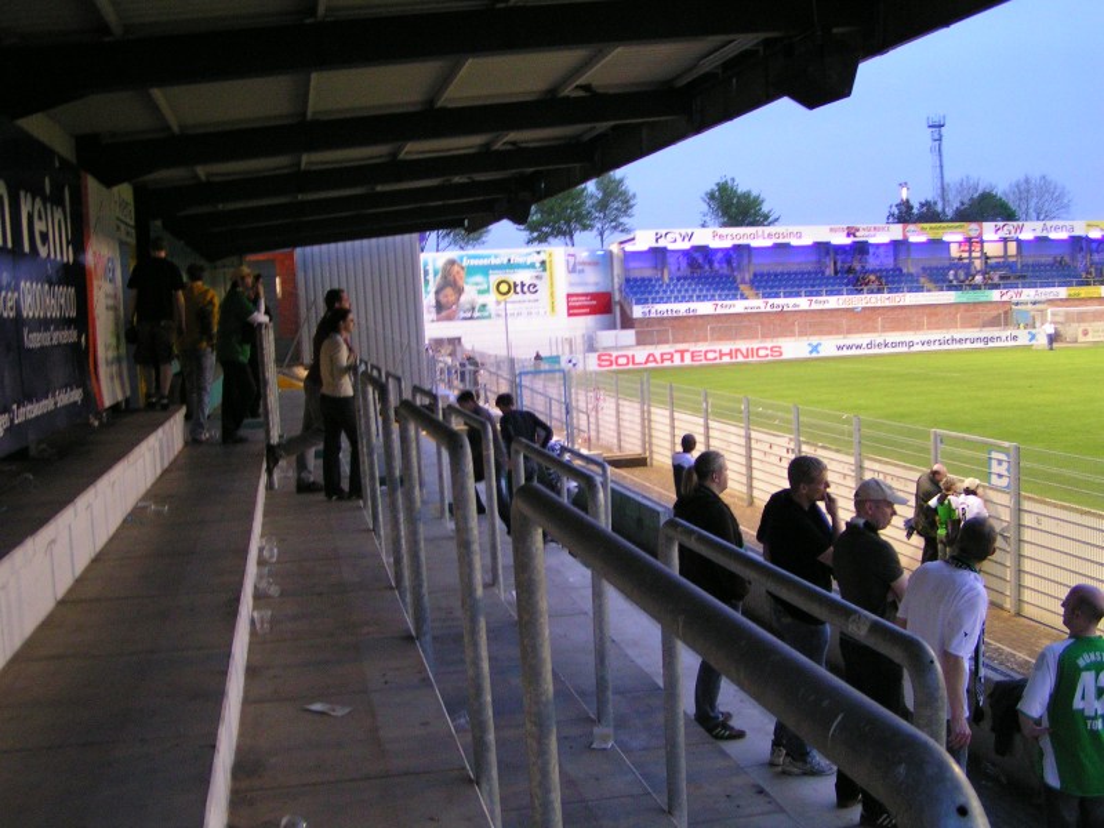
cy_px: 414
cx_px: 552
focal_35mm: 38
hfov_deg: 49.0
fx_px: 1212
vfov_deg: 37.7
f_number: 2.8
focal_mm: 5.8
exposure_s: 1/15
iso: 200
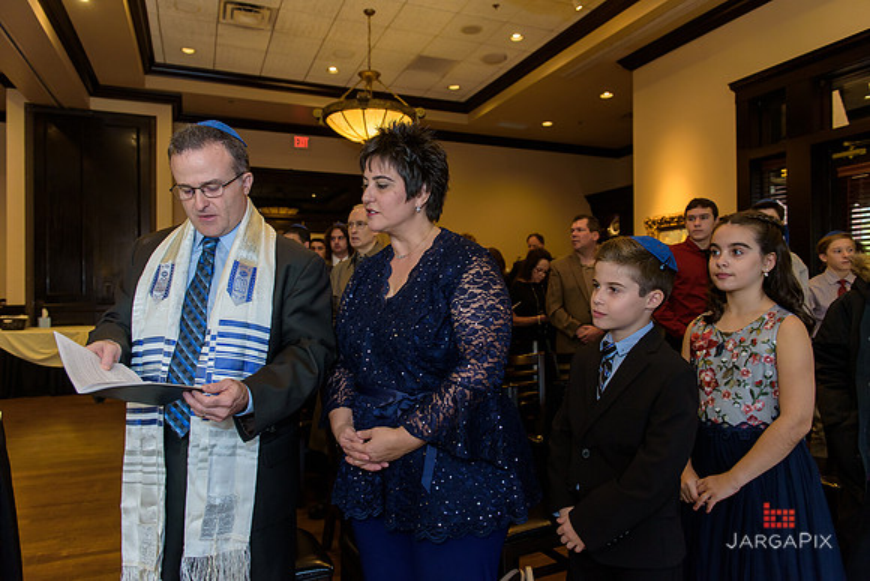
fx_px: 580
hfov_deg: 73.7
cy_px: 290
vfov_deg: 53.2
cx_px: 435
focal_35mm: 24
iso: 1250
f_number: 3.2
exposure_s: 1/125
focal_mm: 24
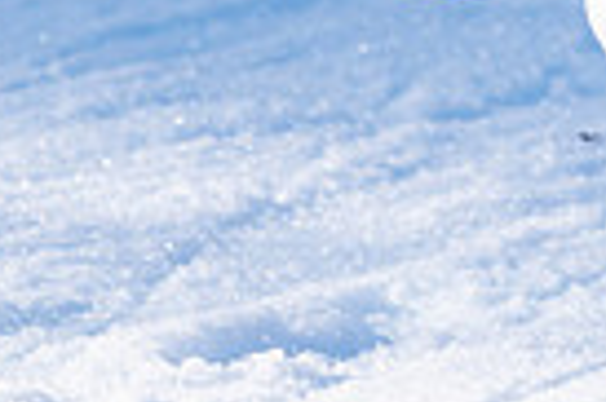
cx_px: 1312
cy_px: -355
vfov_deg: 0.4
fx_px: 52726
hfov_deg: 0.7
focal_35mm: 3136
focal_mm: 560
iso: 1250
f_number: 8
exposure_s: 1/2000
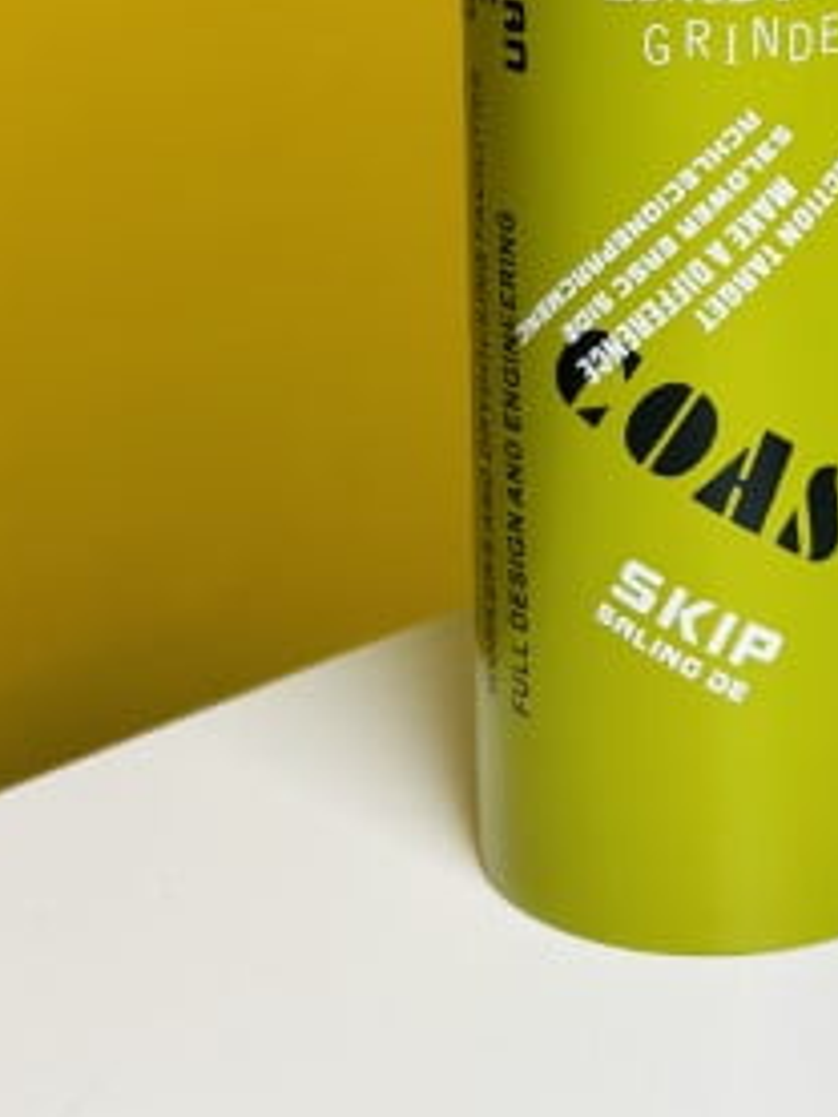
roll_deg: -0.2
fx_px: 3354
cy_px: -52
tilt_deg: -12.4
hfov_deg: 14.2
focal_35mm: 104
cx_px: 673
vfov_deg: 18.3
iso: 100
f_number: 1.8
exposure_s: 1/50
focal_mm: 6.9
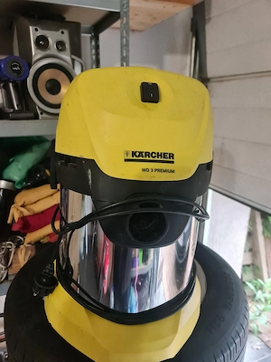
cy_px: 181
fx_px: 261
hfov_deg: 54.9
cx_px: 136
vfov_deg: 69.4
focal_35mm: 25
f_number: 1.8
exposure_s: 1/100
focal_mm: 7
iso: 1250
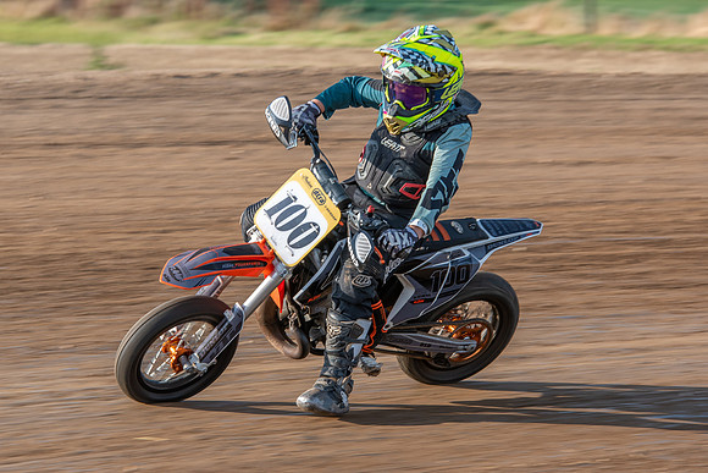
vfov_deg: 6.4
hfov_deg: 9.7
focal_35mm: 213
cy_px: 225
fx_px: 4192
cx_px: 323
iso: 180
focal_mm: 160
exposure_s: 1/200
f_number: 8
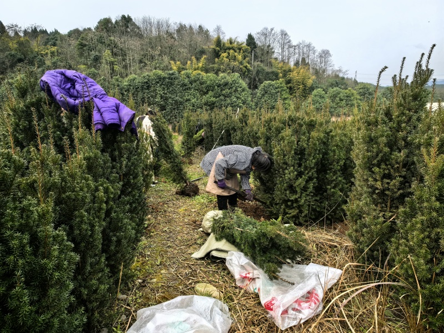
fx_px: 257
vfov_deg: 66.0
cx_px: 222
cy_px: 166
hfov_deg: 81.7
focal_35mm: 20
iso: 50
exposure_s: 1/688
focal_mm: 1.95
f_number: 2.2
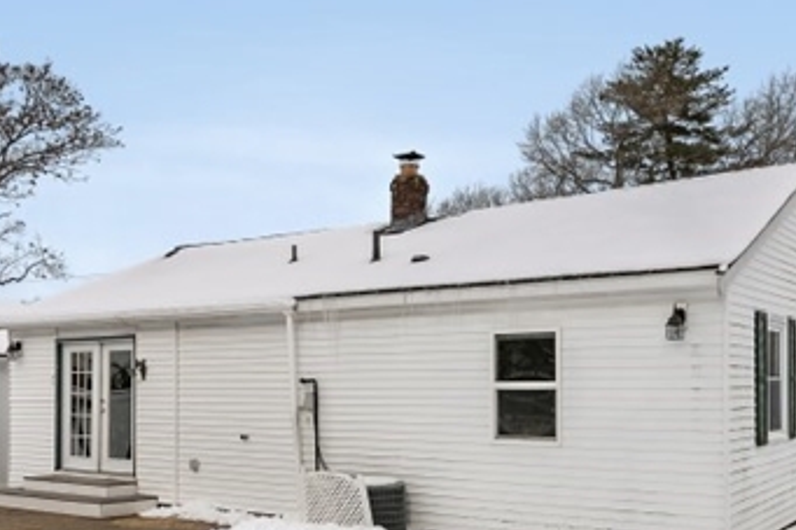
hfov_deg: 46.4
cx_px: 411
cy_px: 398
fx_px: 928
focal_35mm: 42
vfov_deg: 31.3
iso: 100
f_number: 8
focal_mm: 14
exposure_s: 1/640
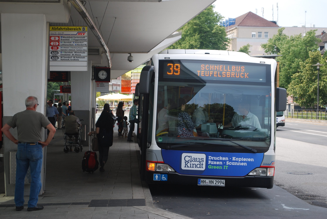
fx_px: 750
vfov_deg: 16.6
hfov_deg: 24.6
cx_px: 164
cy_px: 110
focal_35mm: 82
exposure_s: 1/125
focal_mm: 55
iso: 100
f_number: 5.6
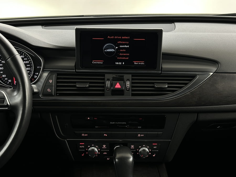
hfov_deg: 39.7
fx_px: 327
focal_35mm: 48
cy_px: 88
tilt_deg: -18.6
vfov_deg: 30.3
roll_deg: +0.6
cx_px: 118
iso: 400
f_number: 1.78
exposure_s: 1/33
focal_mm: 6.86
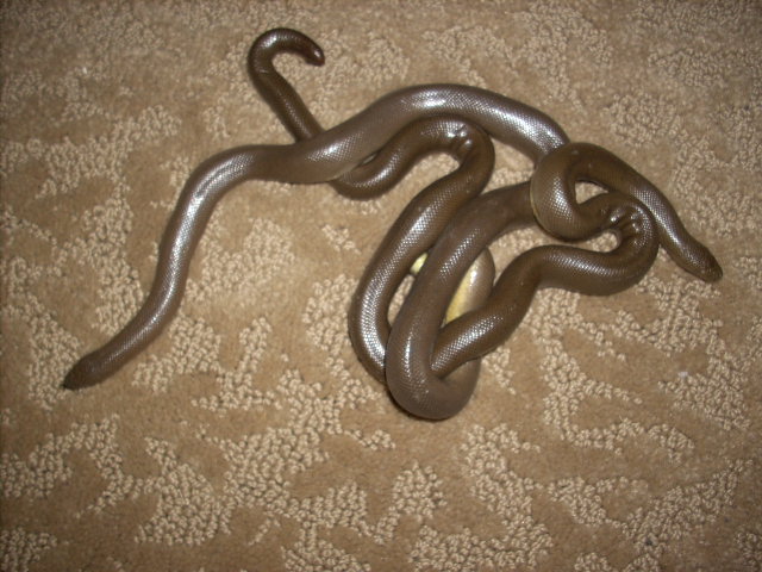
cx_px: 381
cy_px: 286
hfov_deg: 50.1
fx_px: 814
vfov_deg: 38.7
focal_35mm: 37
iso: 64
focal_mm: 6.2
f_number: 5.6
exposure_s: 1/60
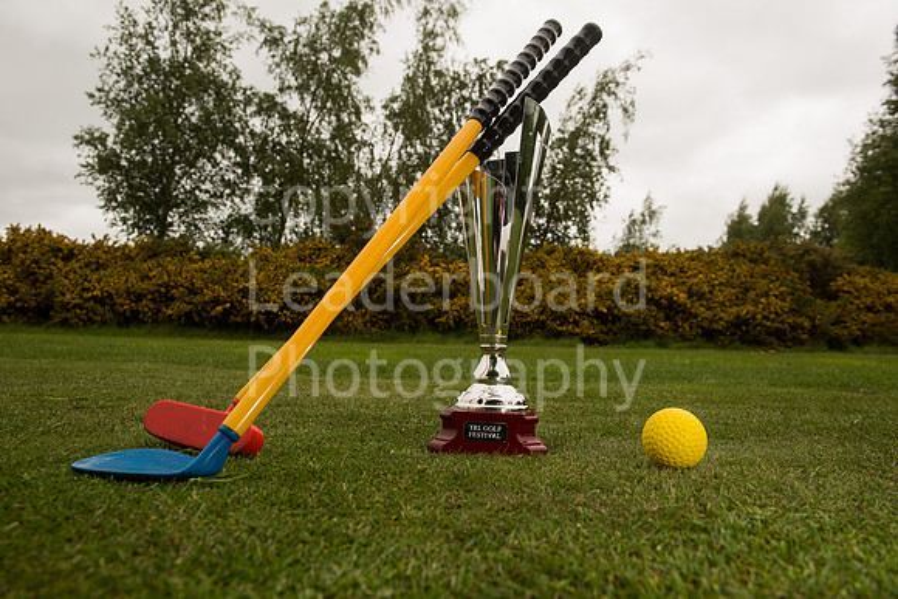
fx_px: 699
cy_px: 300
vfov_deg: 46.4
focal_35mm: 28
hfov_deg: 65.5
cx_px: 449
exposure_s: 1/60
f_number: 6.3
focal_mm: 28
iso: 100
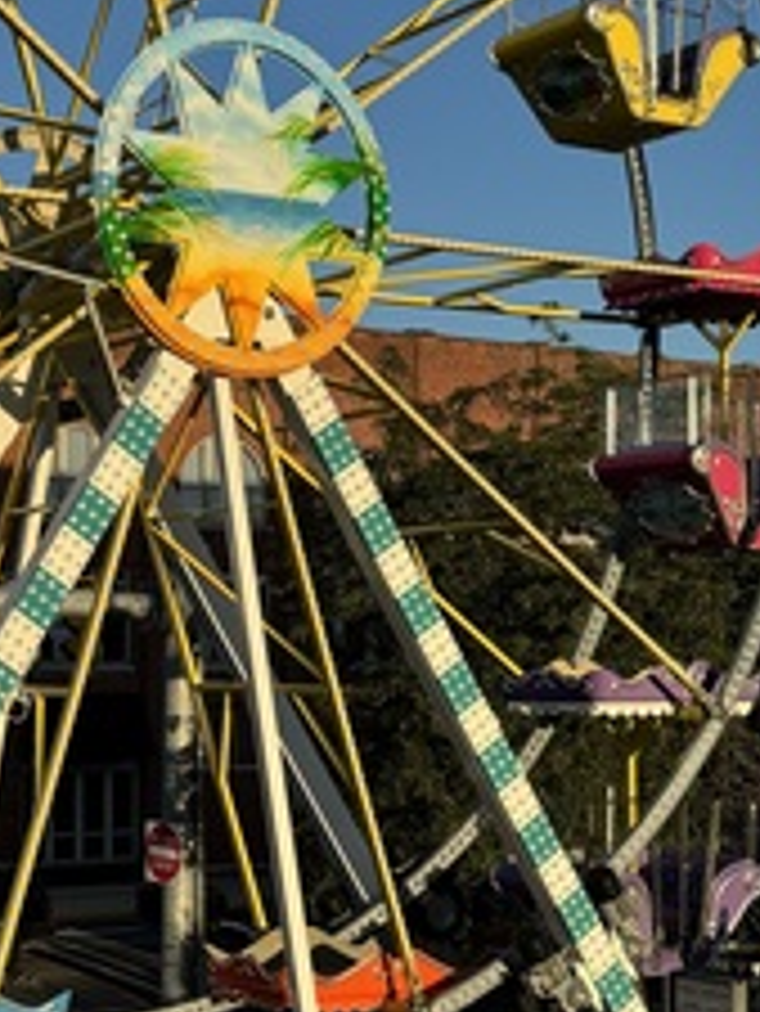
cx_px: -22
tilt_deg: +1.4
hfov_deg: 22.0
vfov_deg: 30.2
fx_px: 1872
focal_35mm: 64
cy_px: 603
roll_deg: +0.1
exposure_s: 1/3413
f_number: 1.78
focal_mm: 6.76
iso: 80
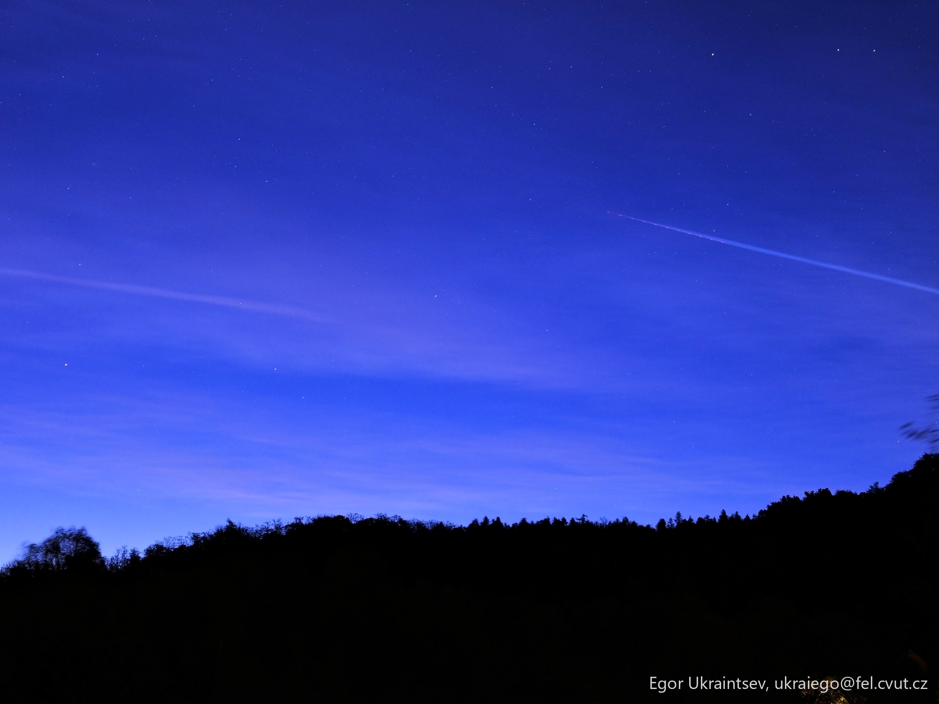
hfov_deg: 34.9
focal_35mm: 55
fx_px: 1492
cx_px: 470
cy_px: 352
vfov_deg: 26.6
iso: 1250
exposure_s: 15
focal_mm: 70
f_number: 5.6
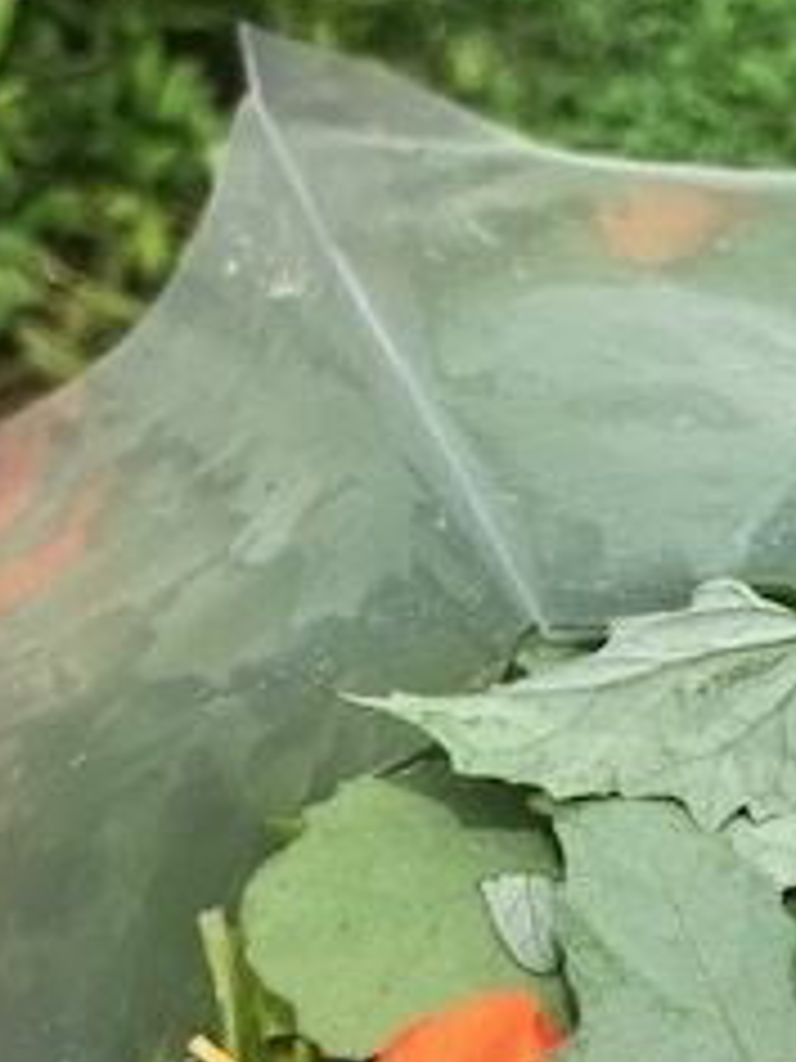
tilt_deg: -61.7
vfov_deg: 24.5
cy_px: 1048
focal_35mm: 76
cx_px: 949
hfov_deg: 18.4
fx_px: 2330
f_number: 1.8
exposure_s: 1/921
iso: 20
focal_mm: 3.99
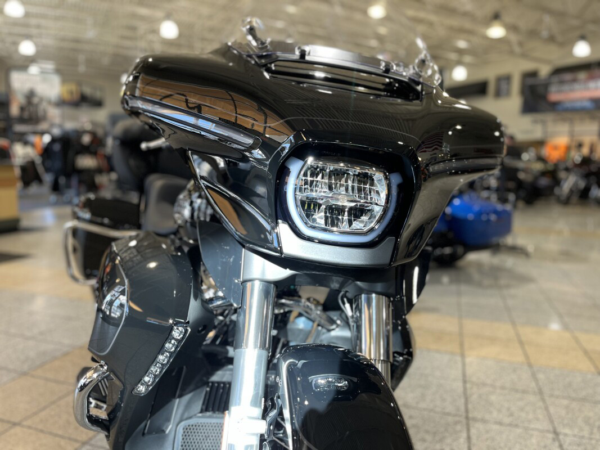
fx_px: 451
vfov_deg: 53.1
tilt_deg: -8.5
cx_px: 300
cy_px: 225
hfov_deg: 67.3
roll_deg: -1.8
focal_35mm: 26
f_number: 1.6
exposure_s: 1/60
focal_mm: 5.1
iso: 64
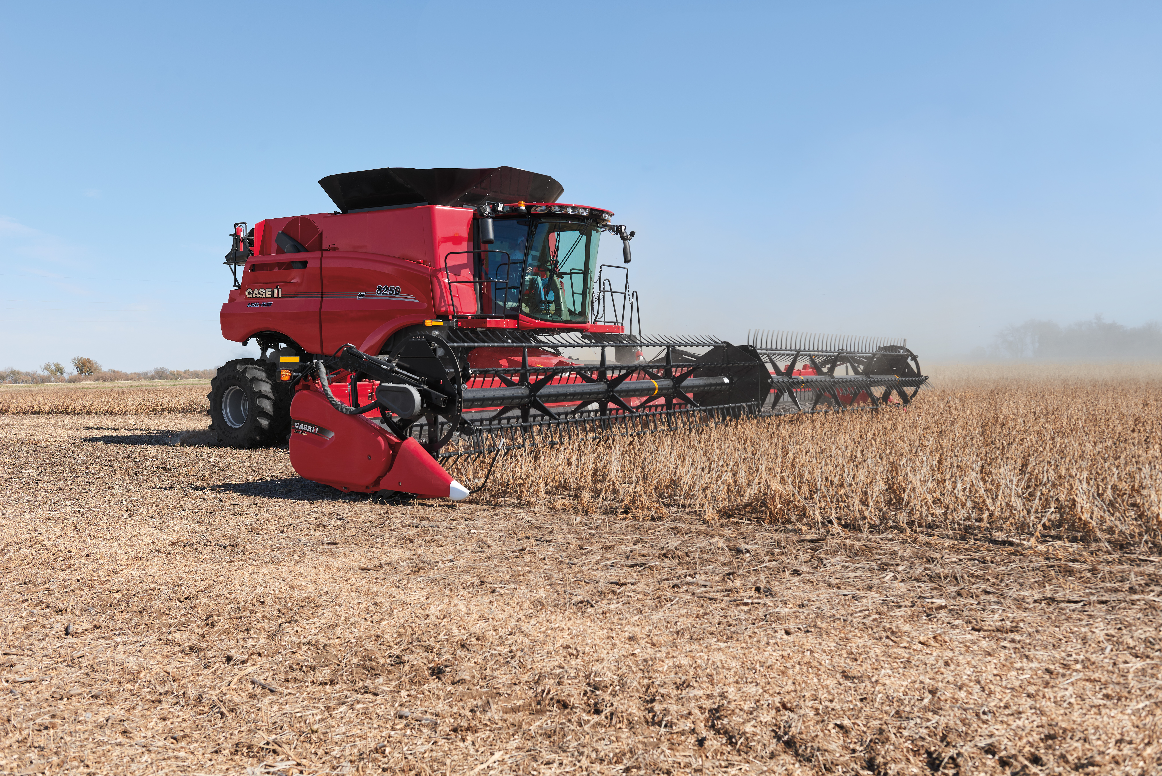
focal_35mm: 34
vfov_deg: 38.9
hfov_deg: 55.8
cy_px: 388
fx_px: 1098
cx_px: 581
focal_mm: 34
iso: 100
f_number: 8
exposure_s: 1/250
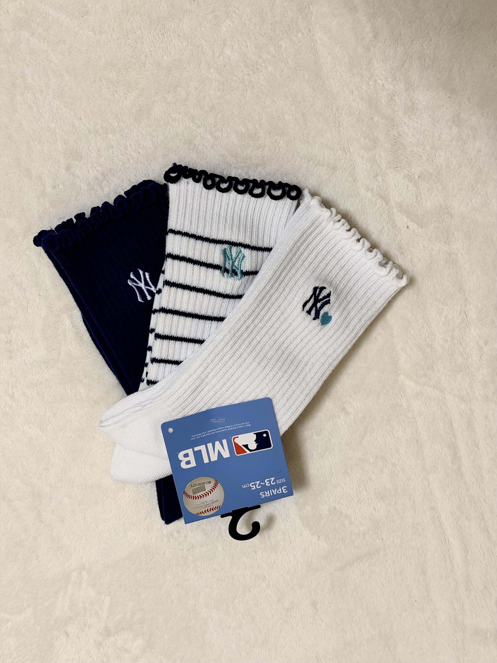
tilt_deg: -82.1
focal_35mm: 48
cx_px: 248
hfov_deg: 30.3
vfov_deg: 39.7
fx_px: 919
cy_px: 332
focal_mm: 6.76
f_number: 1.78
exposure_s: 1/60
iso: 100
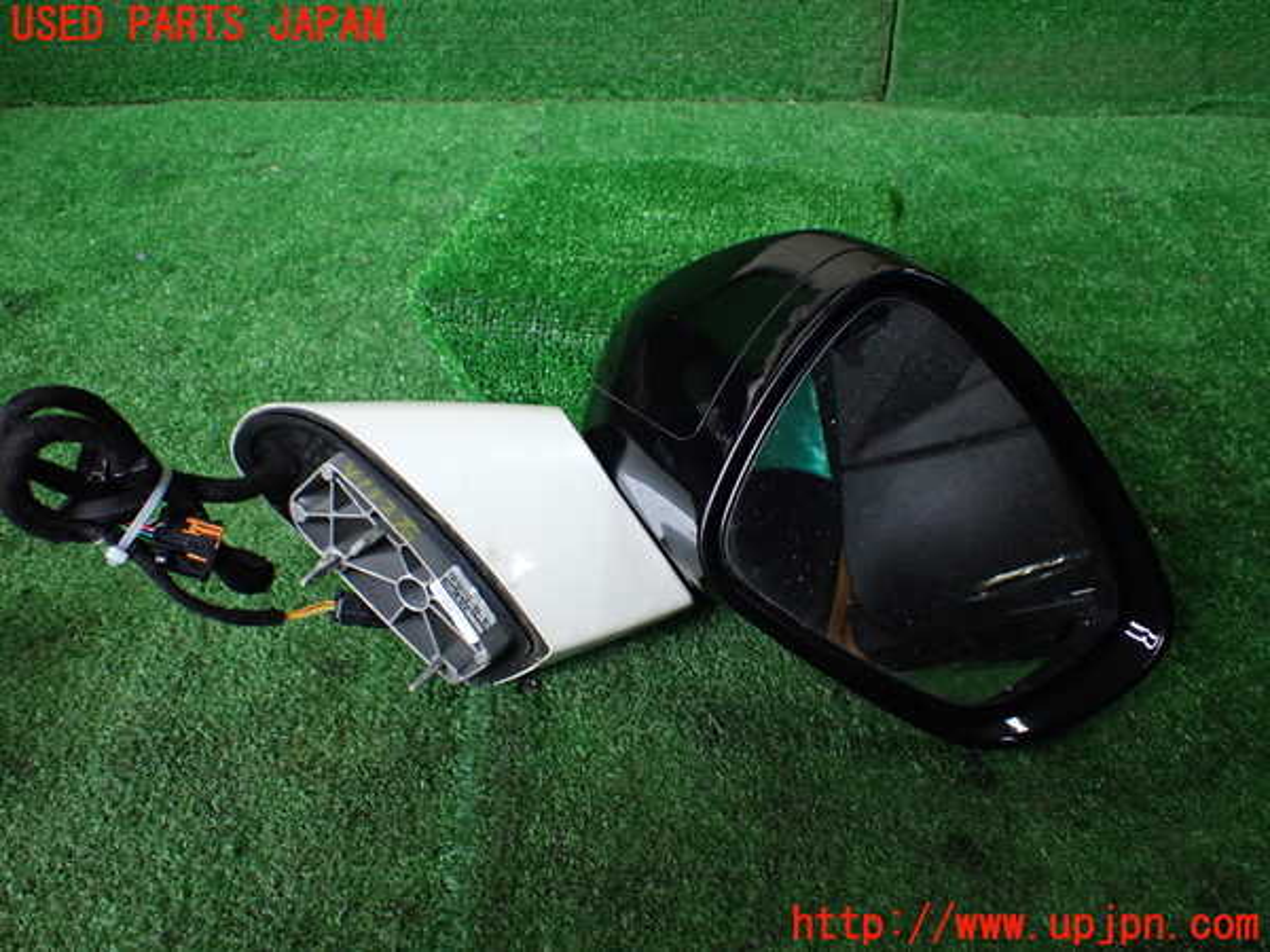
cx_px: 635
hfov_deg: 60.0
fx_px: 1101
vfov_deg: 46.8
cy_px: 476
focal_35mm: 30
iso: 500
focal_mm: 5.4
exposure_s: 1/125
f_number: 2.3
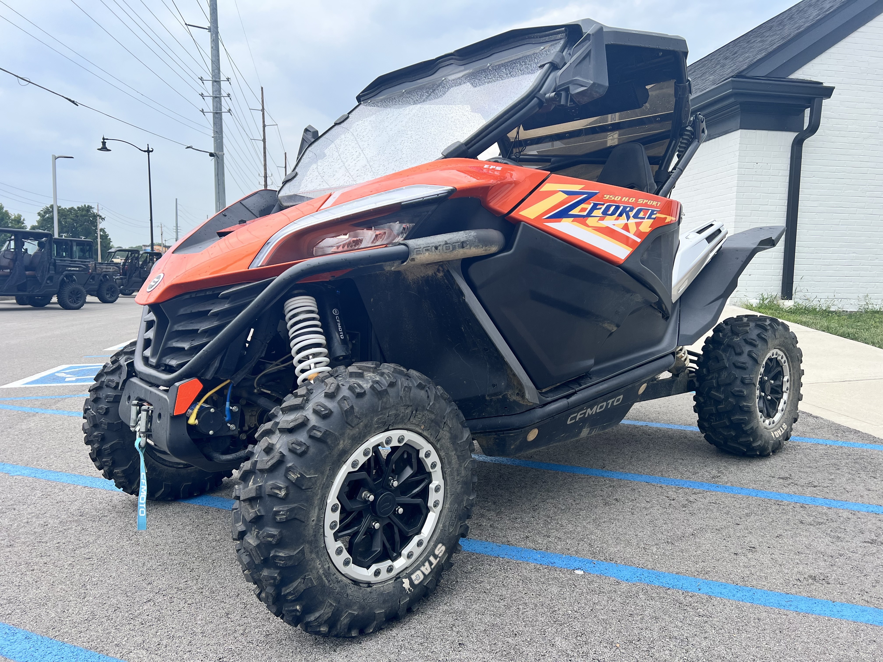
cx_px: 442
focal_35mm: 26
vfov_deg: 53.1
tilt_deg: -5.7
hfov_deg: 67.3
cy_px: 331
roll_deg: -1.0
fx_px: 663
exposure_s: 1/1124
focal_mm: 5.7
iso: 50
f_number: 1.5
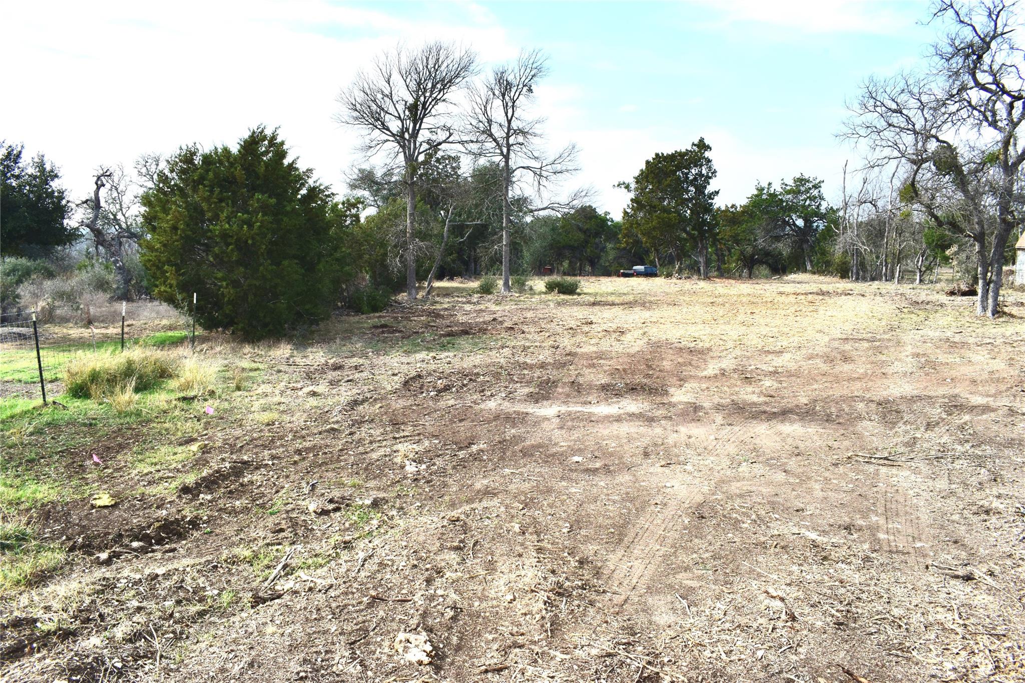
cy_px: 342
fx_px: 769
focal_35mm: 27
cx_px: 512
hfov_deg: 67.4
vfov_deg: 47.9
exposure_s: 1/500
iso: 400
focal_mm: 18
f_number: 11
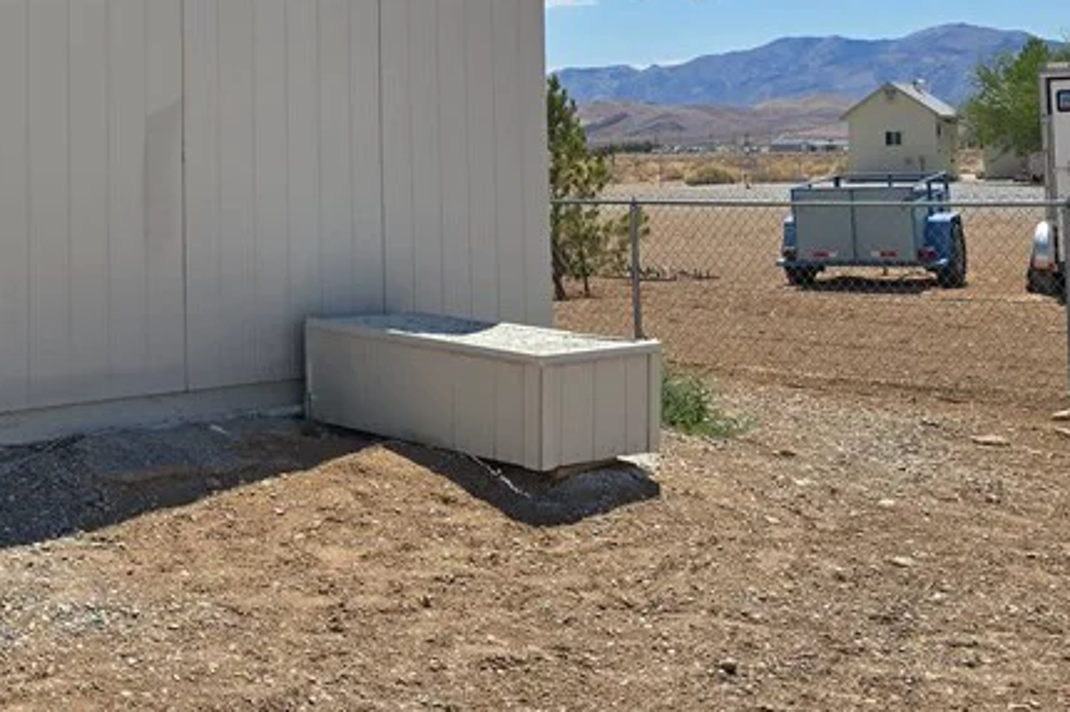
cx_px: 102
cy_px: 124
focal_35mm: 57
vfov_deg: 23.3
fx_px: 1693
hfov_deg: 33.2
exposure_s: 1/1228
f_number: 1.7
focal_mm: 6.3
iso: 12
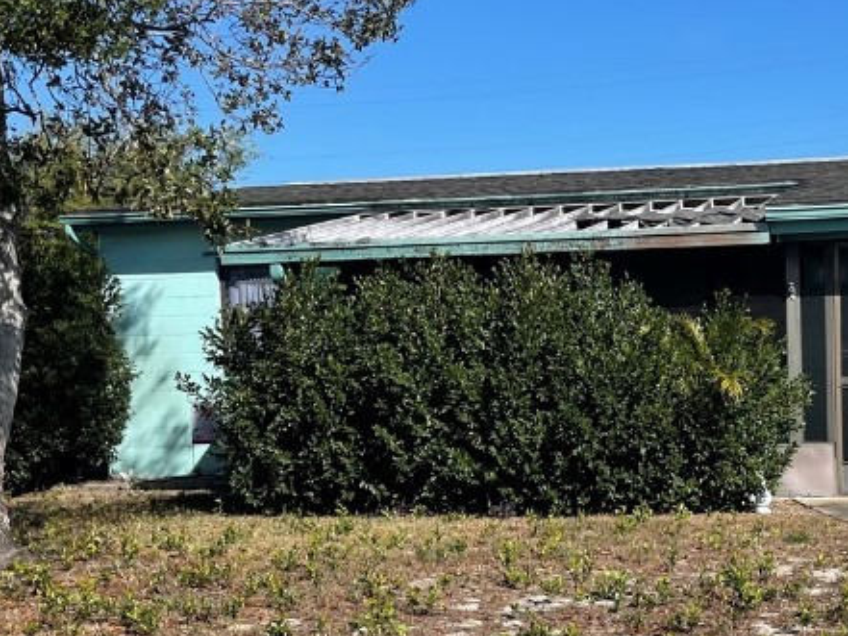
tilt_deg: -2.6
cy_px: 396
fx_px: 1421
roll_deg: +2.5
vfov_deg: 25.2
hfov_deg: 32.3
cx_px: 675
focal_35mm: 58
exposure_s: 1/3559
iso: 32
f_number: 1.6
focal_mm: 5.1
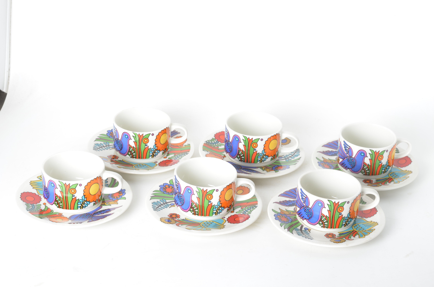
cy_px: 144
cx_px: 217
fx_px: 902
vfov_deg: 18.1
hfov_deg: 27.0
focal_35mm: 75
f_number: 11
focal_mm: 50
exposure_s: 1/125
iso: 100
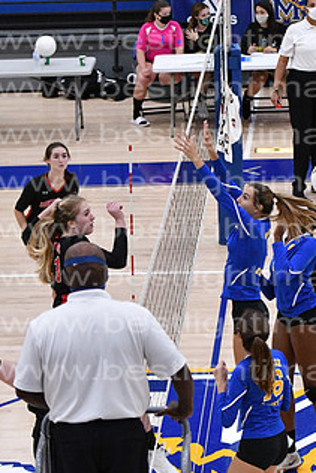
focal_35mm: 193
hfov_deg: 7.1
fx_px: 2538
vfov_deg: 10.7
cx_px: 243
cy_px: 208
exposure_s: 1/1250
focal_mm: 70
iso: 6400
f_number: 3.2
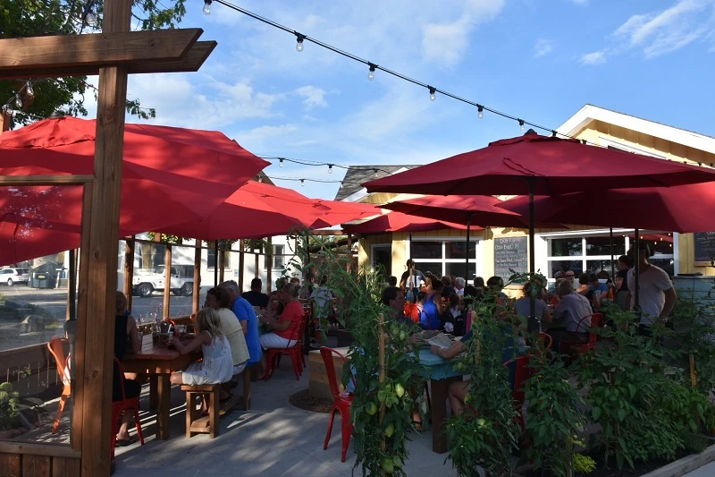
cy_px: 238
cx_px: 358
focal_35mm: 27
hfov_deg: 67.4
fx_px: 536
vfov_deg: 47.9
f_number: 9
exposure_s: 1/320
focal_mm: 18
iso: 200
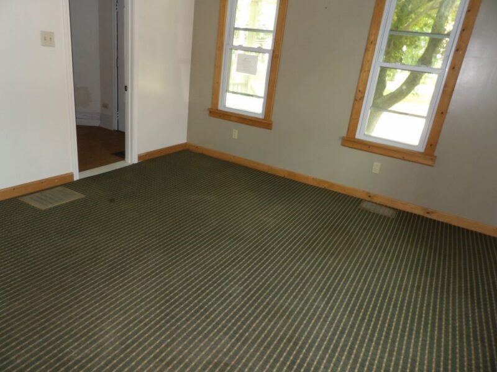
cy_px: 186
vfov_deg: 56.8
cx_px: 248
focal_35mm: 24
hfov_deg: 71.6
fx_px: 345
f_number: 3.2
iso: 200
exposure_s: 1/33
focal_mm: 4.3
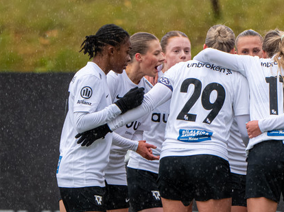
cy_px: 177
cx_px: 268
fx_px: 11816
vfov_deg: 1.0
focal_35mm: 1441
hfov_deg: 1.4
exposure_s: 1/800
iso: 2800
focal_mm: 520
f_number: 6.3
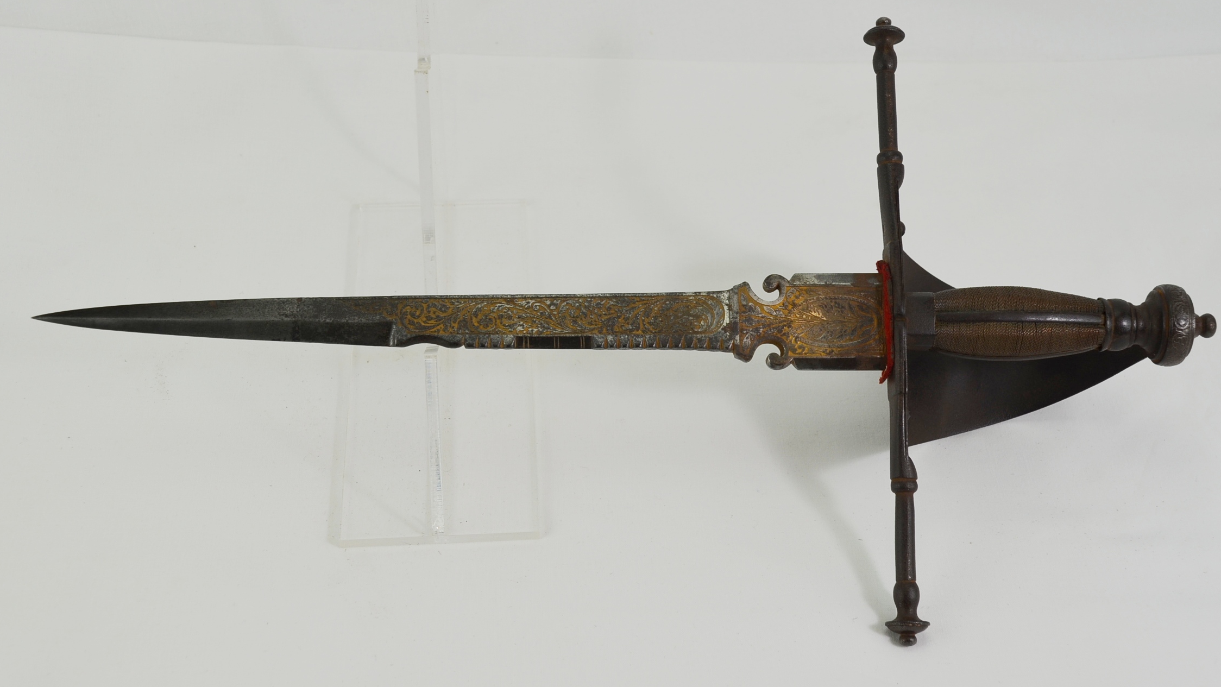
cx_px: 629
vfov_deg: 21.8
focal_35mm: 55
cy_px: 325
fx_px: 1781
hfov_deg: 37.8
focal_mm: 32
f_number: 6.3
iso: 200
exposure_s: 1/160
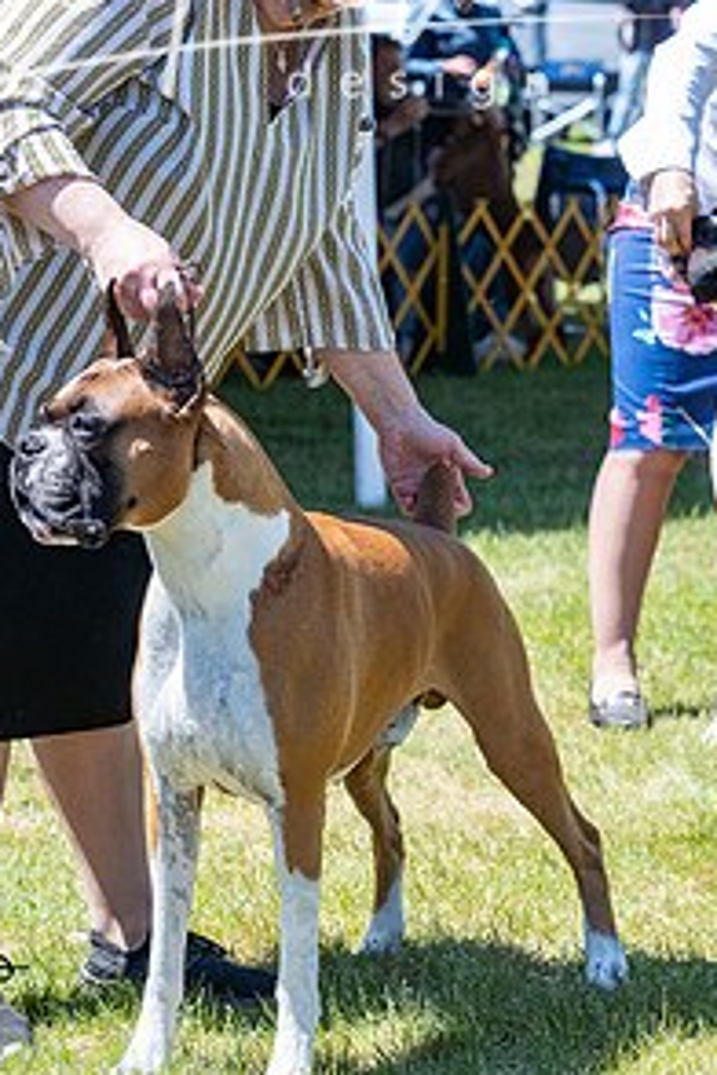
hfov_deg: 11.0
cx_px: 194
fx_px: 3704
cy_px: 442
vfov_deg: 16.5
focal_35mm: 124
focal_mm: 81
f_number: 6.3
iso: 1000
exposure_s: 1/1600
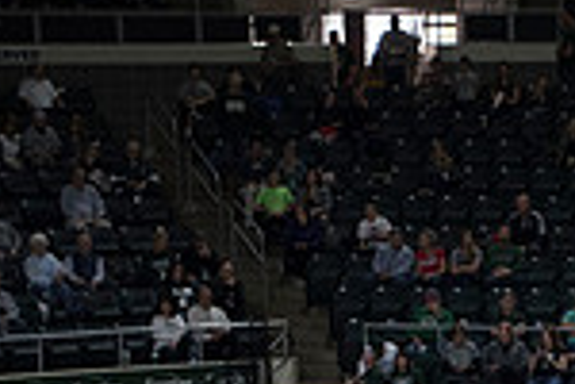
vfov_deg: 6.9
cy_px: 685
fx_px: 3082
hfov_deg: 10.5
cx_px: 621
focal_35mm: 193
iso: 2000
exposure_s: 1/1000
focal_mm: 50
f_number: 2.8
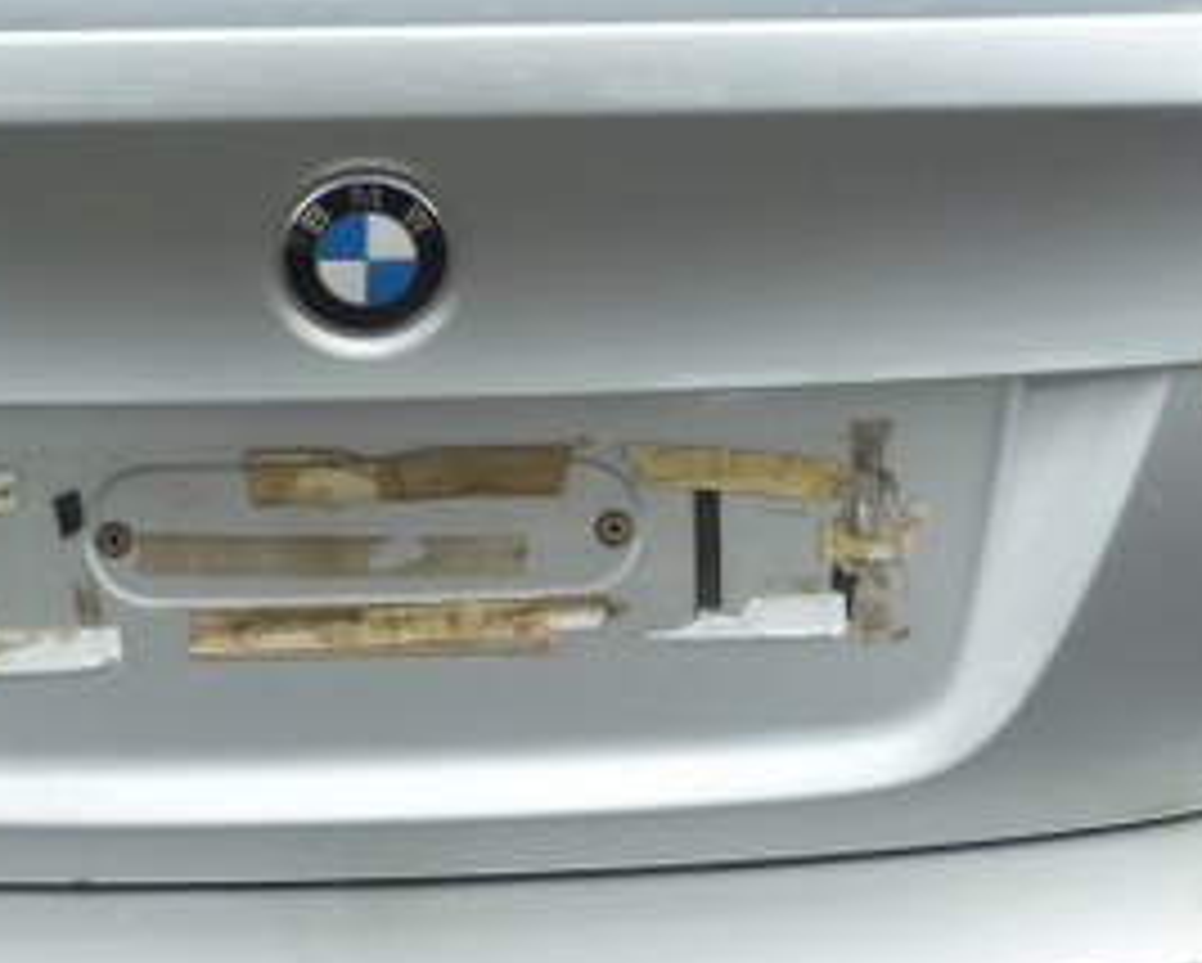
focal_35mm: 73
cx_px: 441
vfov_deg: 20.9
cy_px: 320
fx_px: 2599
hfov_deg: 26.0
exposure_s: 1/160
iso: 80
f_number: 4
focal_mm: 4.5
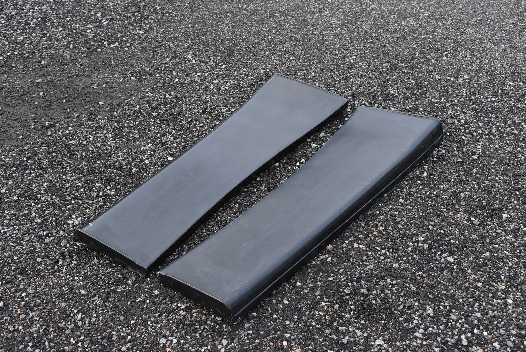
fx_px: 614
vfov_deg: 31.9
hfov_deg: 46.4
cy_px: 176
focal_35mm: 42
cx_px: 263
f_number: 8
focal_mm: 28
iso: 1250
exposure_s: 1/200
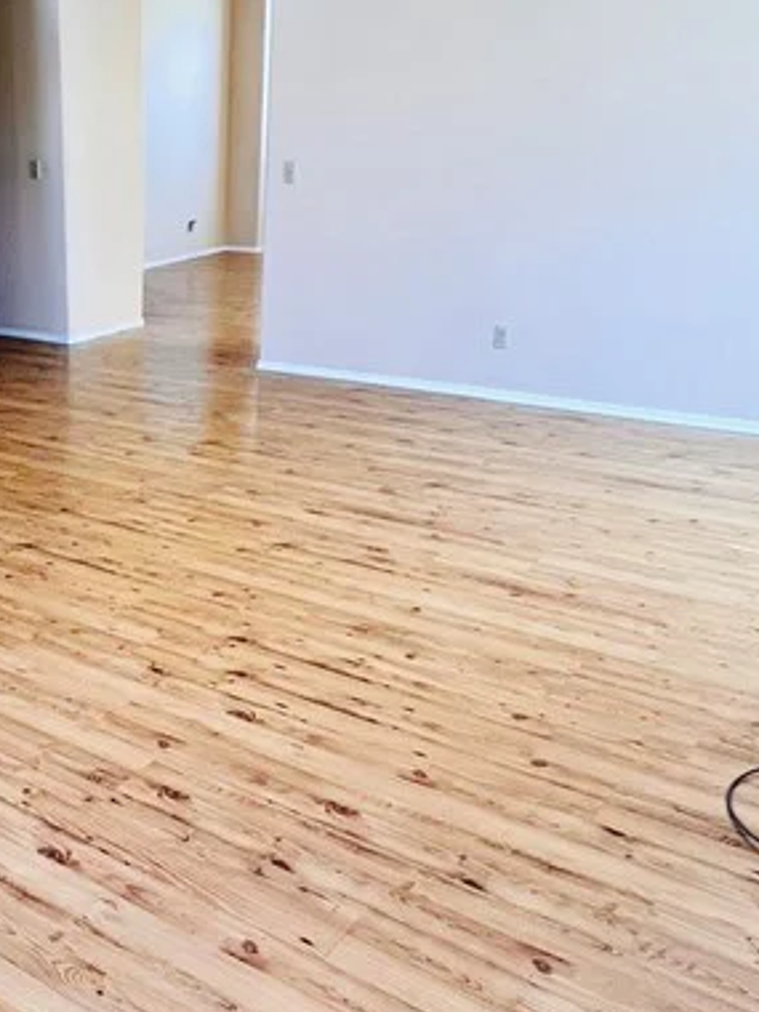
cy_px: 573
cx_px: 27
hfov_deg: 37.1
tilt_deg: -23.3
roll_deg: +3.4
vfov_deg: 52.5
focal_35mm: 35
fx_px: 1023
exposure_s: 1/120
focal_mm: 1.57
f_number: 1.8
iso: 200
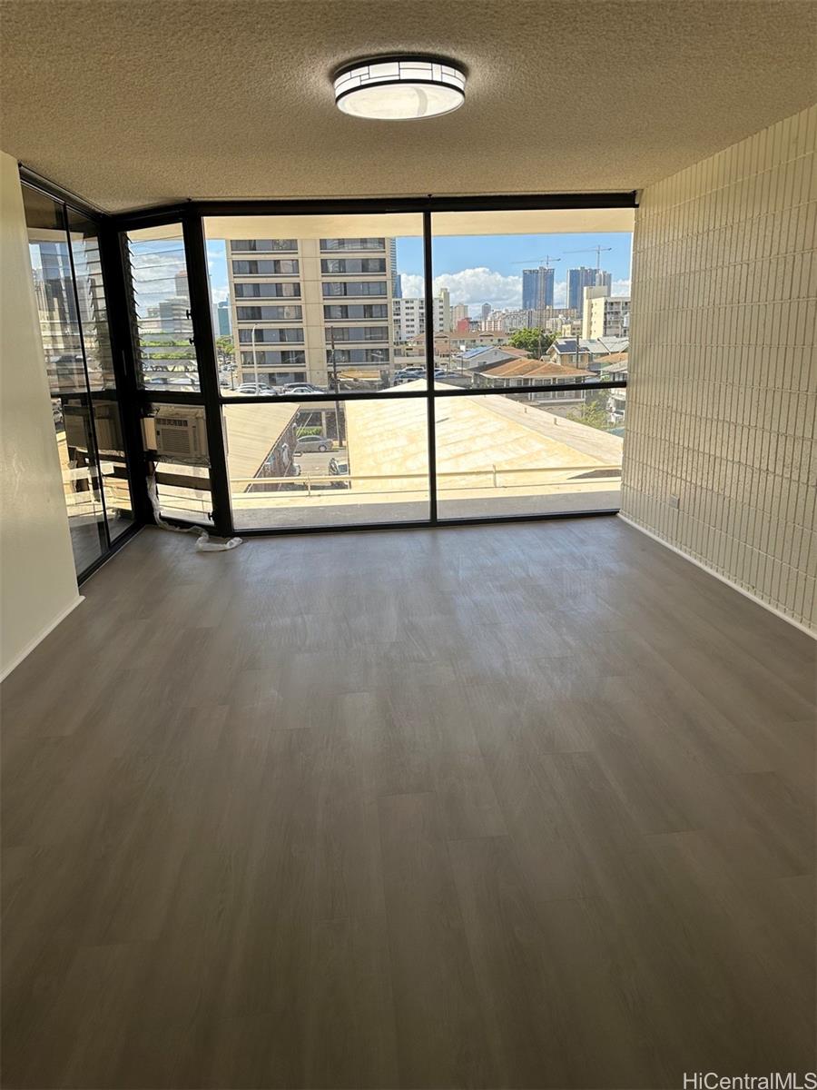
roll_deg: +1.0
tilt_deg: -15.9
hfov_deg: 56.8
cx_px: 408
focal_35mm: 24
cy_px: 545
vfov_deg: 71.6
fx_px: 755
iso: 80
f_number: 1.78
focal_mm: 6.86
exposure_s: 1/864
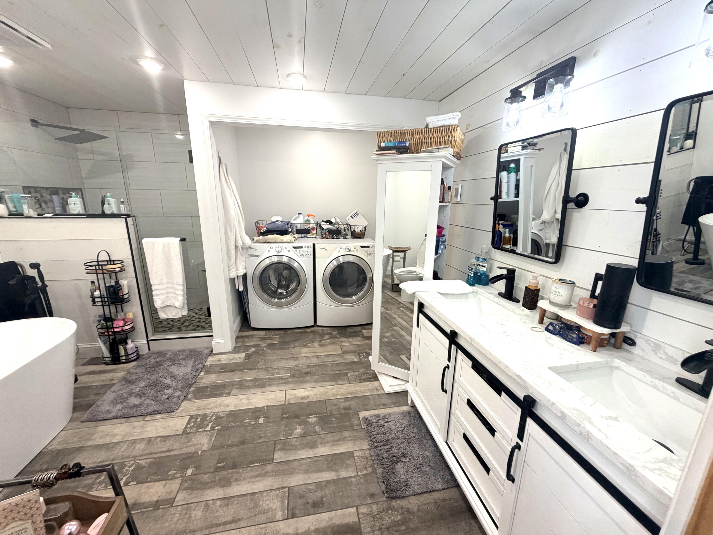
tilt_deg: -14.0
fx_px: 288
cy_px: 268
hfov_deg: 102.1
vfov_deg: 85.7
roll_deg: -1.3
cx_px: 356
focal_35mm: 14
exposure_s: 1/120
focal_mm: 2.22
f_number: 2.2
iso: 250
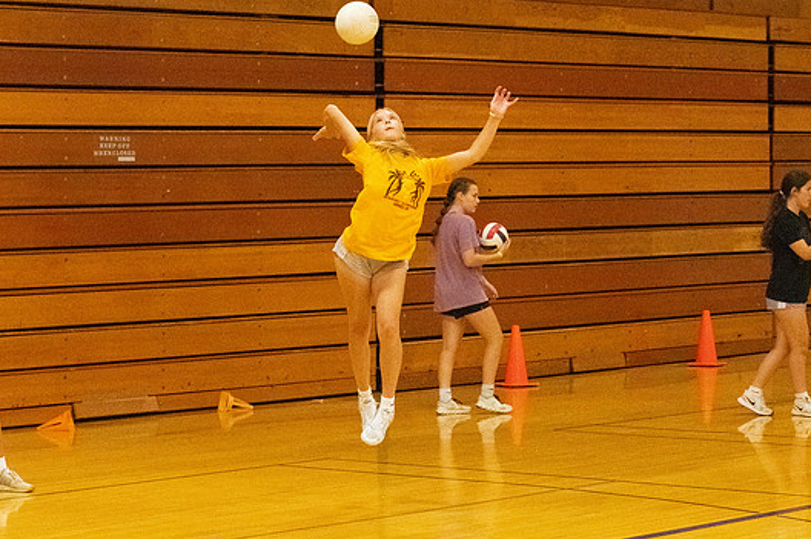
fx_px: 2768
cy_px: 244
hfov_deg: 16.7
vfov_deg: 11.1
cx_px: 372
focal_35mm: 123
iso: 6400
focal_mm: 75
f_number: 4.5
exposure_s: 1/1250
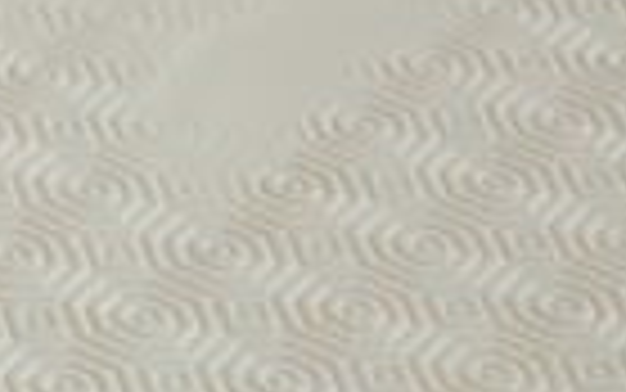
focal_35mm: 275
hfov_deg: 6.7
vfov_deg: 4.5
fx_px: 4688
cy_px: 1367
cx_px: -1410
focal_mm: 25
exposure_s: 1/100
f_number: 5
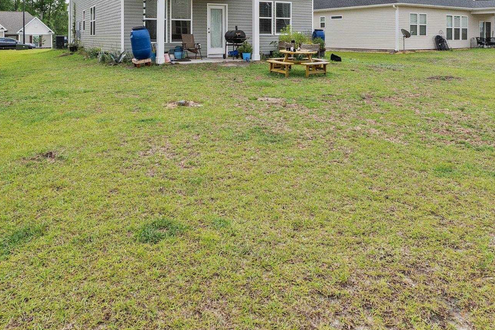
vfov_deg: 40.8
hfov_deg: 63.6
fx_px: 399
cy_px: 20
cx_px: 265
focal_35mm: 29
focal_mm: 10
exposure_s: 1/400
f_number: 8
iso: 250
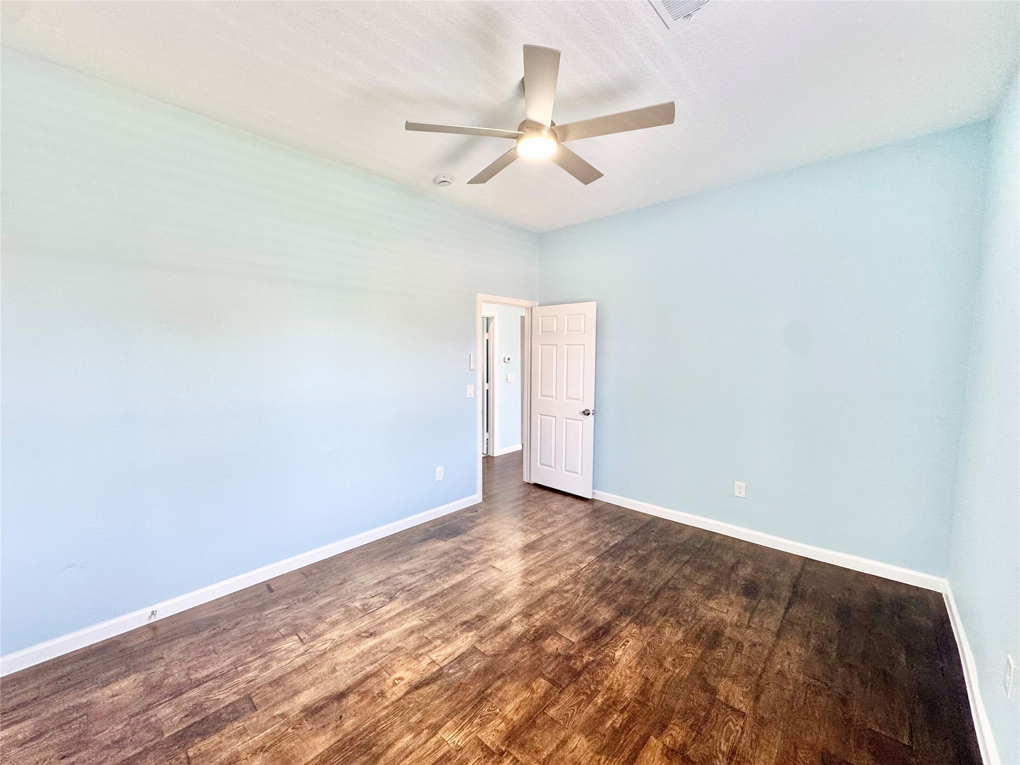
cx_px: 510
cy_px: 382
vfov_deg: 85.7
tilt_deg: -5.2
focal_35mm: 14
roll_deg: -0.8
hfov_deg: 102.1
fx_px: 413
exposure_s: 1/120
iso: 160
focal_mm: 2.22
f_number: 2.2
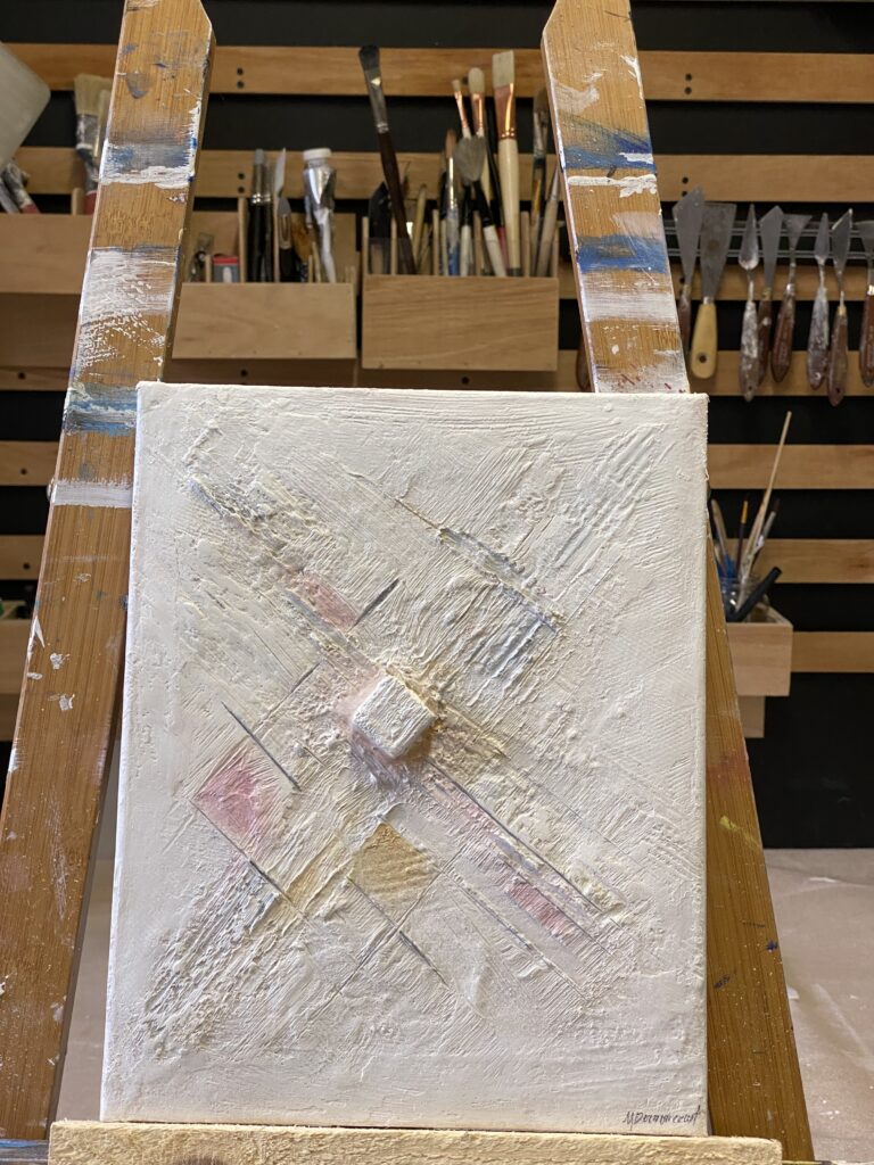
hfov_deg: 28.0
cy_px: 582
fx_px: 1751
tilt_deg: -5.7
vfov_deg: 36.8
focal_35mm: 52
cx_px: 437
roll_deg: -2.0
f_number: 2
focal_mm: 6
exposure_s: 1/50
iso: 200
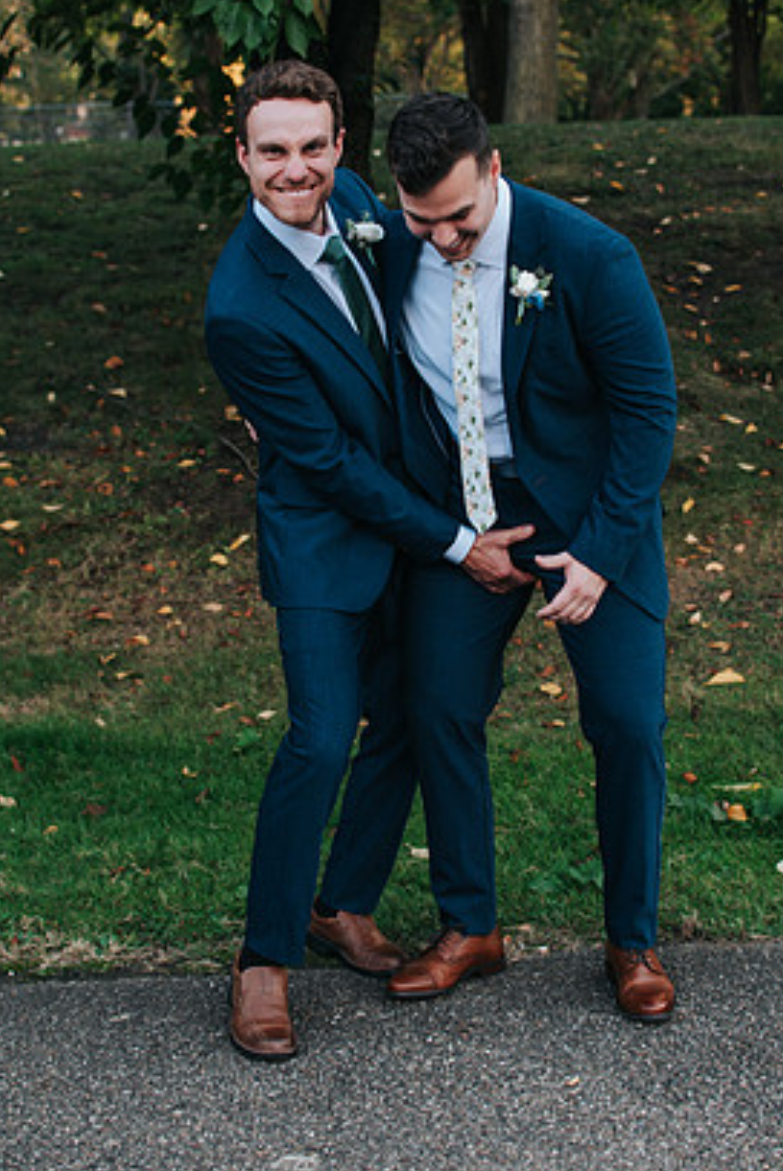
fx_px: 1889
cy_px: 564
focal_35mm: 58
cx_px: 420
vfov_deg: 34.5
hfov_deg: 23.4
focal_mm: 35
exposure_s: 1/250
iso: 100
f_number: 3.5
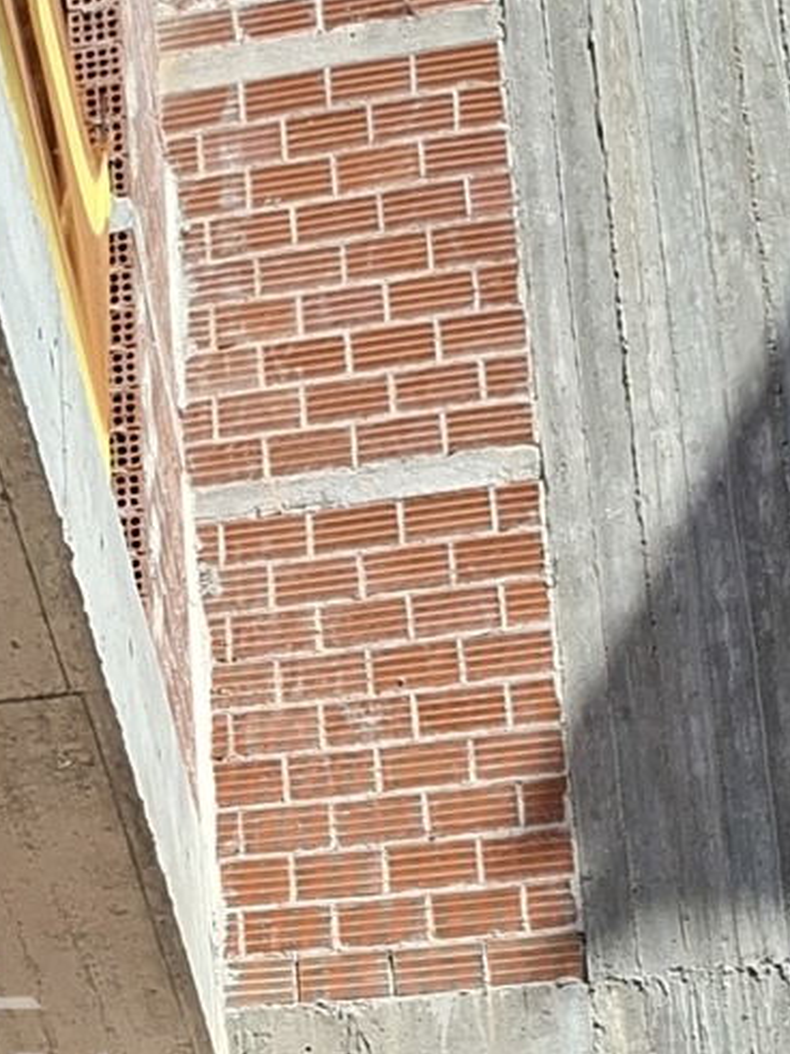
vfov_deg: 16.2
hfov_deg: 11.7
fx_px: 3653
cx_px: -474
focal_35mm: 120
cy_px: 955
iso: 50
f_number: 1.8
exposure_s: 1/2227
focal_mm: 5.54
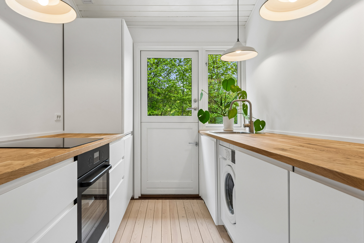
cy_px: 122
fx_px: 212
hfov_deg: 81.2
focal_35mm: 21
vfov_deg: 59.5
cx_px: 182
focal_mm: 21
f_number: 13
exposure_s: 1/10
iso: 400
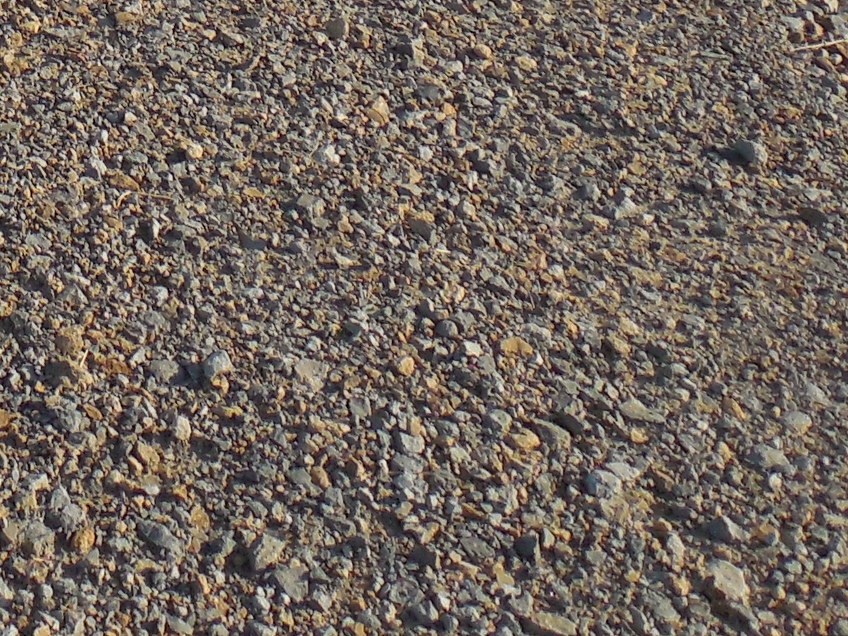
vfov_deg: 12.9
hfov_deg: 18.6
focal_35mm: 100
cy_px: -634
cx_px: -173
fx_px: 2450
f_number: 3.3
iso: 125
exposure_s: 1/1250
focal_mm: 4.5
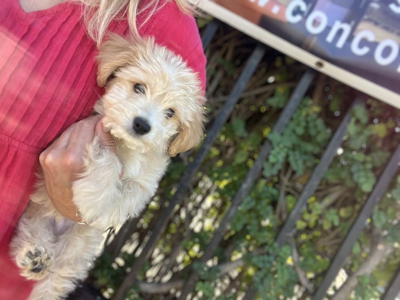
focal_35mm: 30
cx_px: 200
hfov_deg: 60.0
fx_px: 347
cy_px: 150
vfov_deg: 46.8
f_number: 2.2
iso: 40
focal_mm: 2.71
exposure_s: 1/121
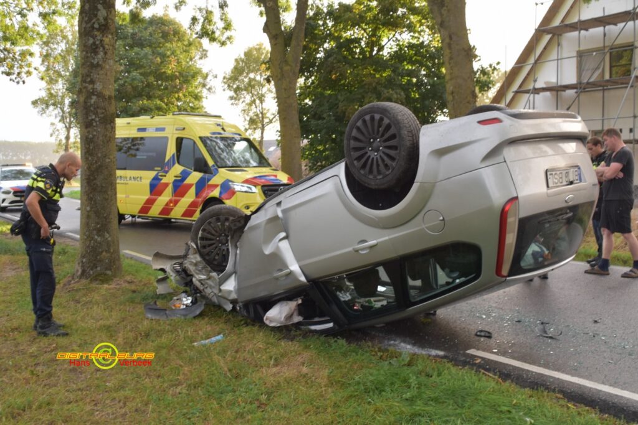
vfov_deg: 36.9
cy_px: 212
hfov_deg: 53.1
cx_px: 319
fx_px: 638
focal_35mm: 36
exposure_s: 1/80
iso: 400
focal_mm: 24
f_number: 4.5
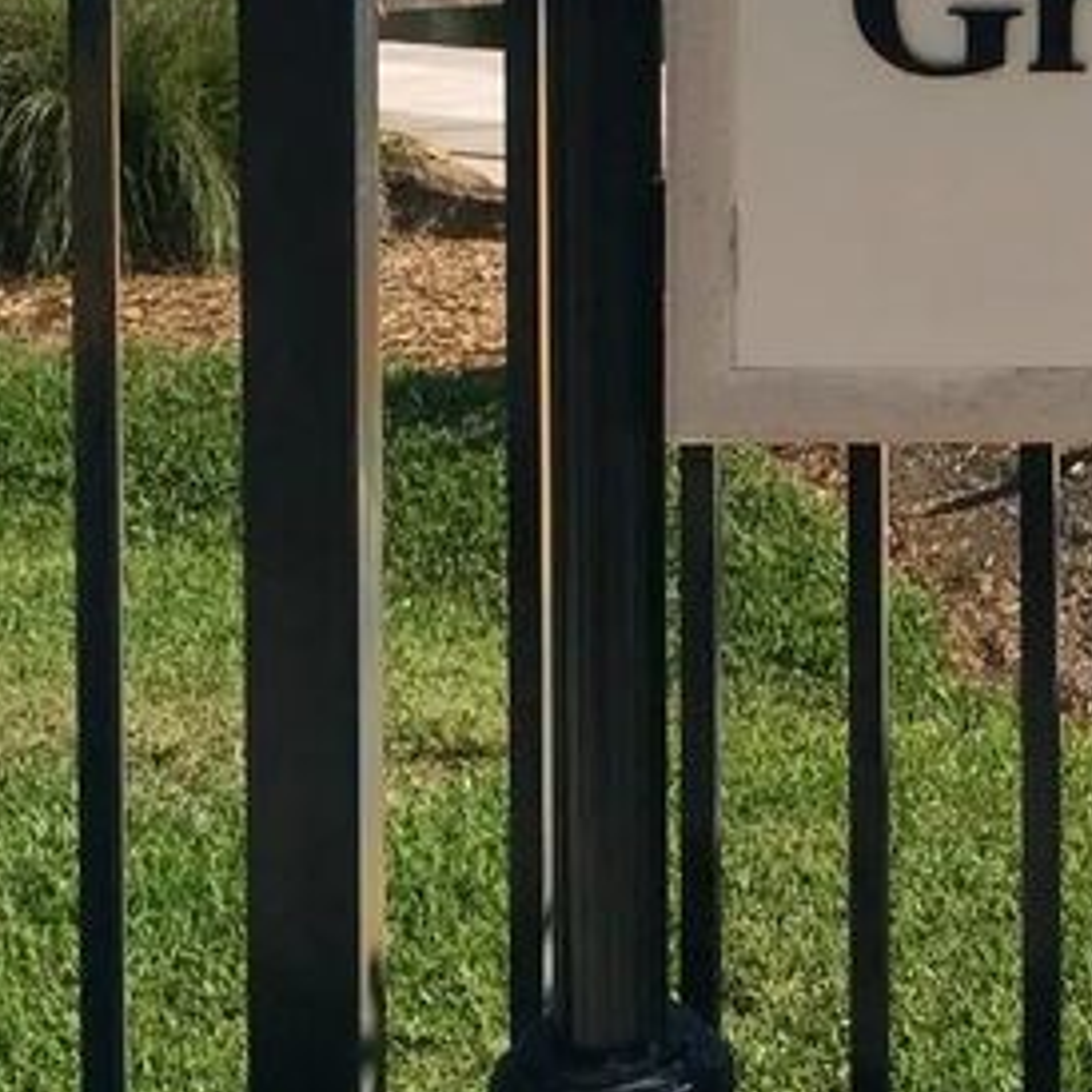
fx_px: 3426
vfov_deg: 17.5
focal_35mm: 96
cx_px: 1558
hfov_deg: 16.7
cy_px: -106
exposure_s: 1/2160
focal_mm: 4.15
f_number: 2.2
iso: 32
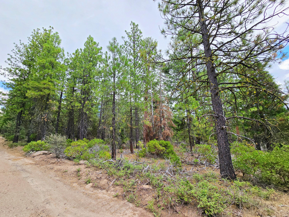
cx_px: 144
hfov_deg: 106.2
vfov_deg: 89.9
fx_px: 109
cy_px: 108
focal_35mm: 13
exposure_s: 1/833
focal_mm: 2.2
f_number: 2.2
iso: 50
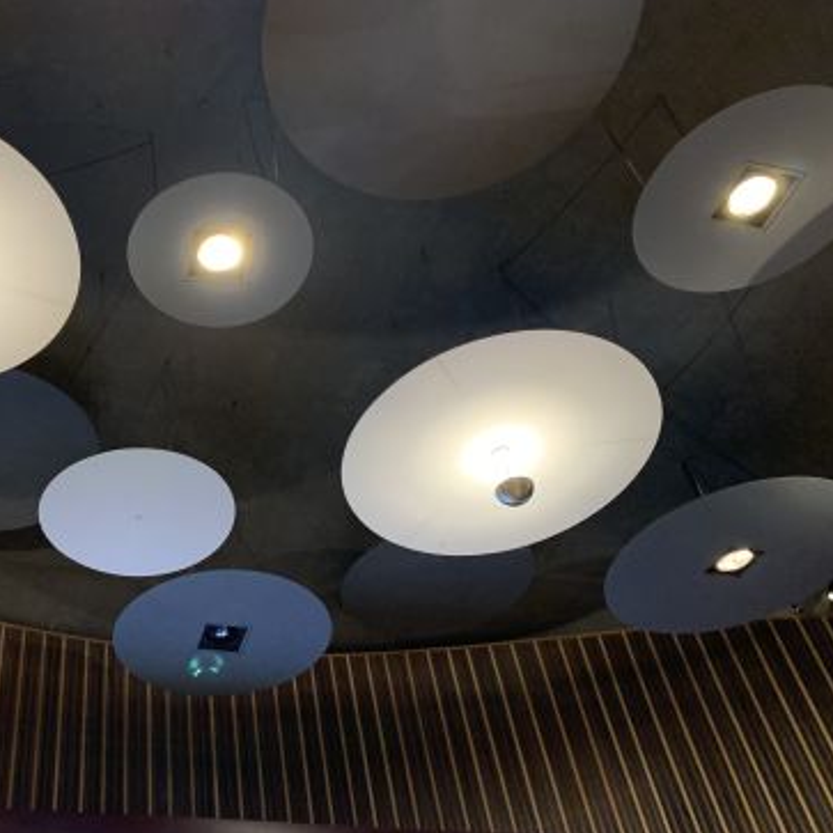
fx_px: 1035
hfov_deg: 42.5
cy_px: 477
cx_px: 207
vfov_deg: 43.7
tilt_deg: +42.8
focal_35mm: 38
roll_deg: +3.9
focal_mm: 4.25
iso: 400
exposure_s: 1/33
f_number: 1.8
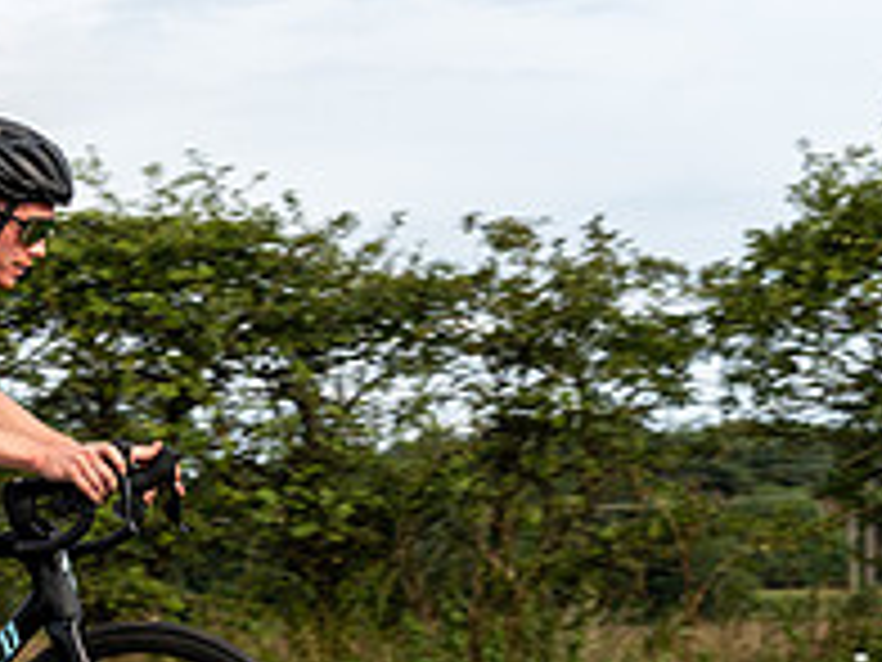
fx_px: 3847
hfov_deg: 12.9
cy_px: 385
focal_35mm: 151
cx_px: 45
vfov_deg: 9.8
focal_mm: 50
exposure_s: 1/640
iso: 200
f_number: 5.6
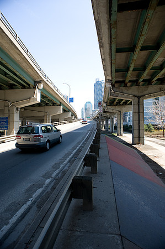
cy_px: 124
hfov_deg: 61.8
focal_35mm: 20
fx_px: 138
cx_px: 82
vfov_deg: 84.0
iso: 200
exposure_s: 1/500
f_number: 5.6
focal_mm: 20
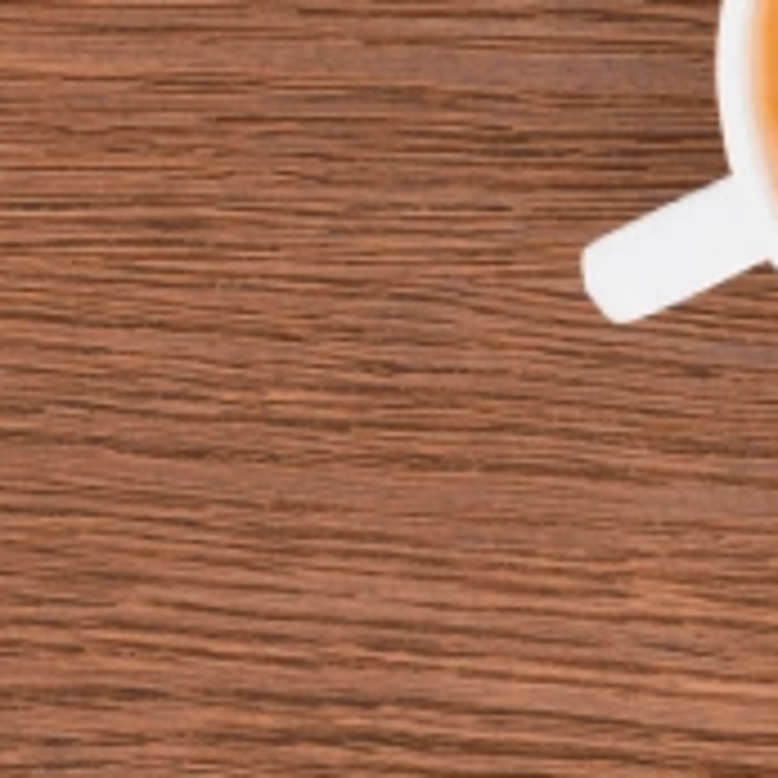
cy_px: -672
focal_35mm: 245
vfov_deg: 6.9
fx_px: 6230
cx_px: 1736
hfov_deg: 6.8
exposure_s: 1/160
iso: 160
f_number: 9
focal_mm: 50
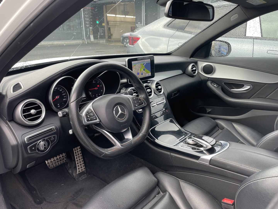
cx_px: 139
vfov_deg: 53.1
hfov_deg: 67.3
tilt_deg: -19.1
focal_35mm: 26
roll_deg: +1.1
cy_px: 104
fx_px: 209
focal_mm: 4.2
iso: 40
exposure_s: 1/121
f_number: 1.6
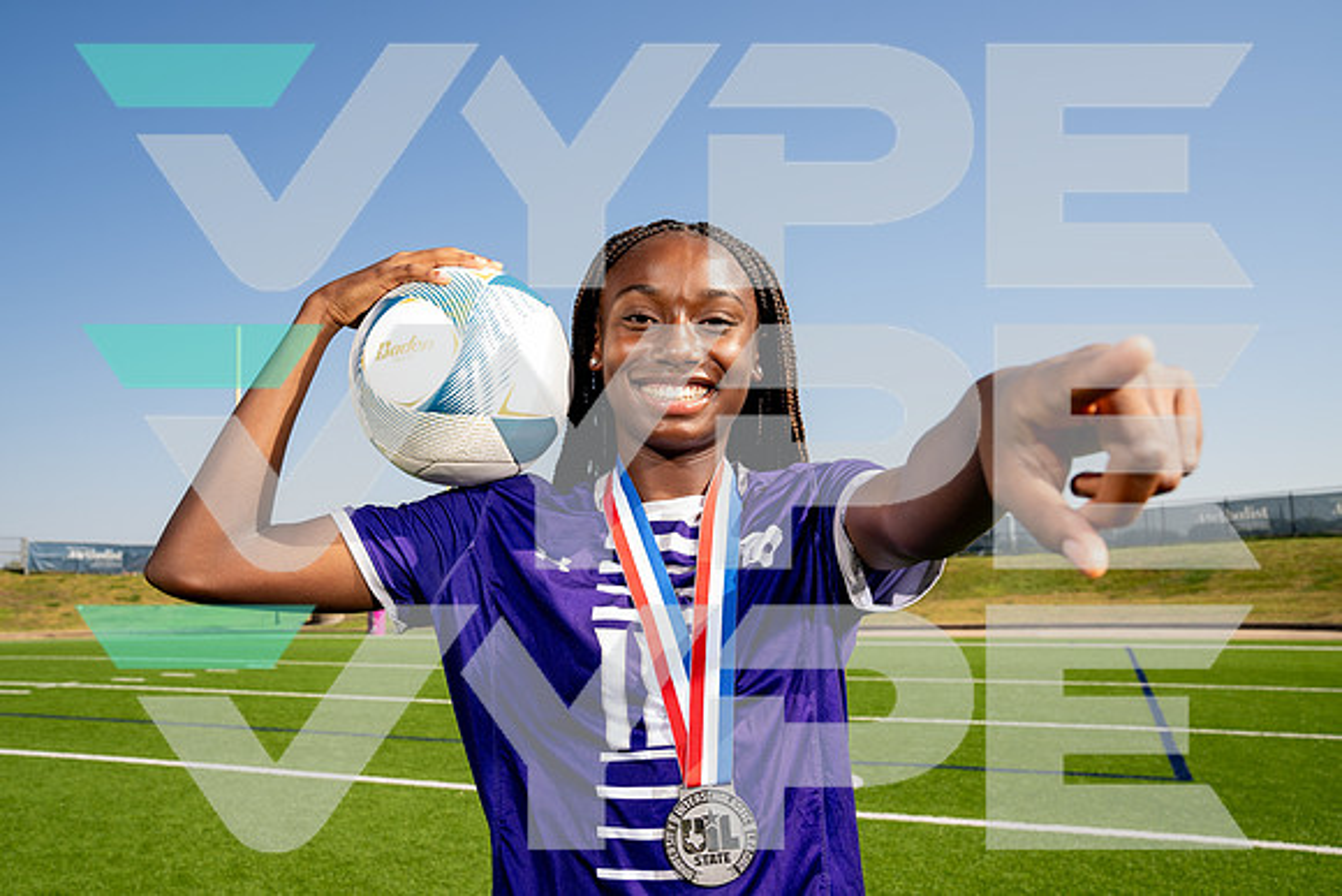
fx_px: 1081
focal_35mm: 29
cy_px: 448
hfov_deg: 63.6
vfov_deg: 45.0
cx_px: 671
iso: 50
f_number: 7.1
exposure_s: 1/125
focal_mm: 29
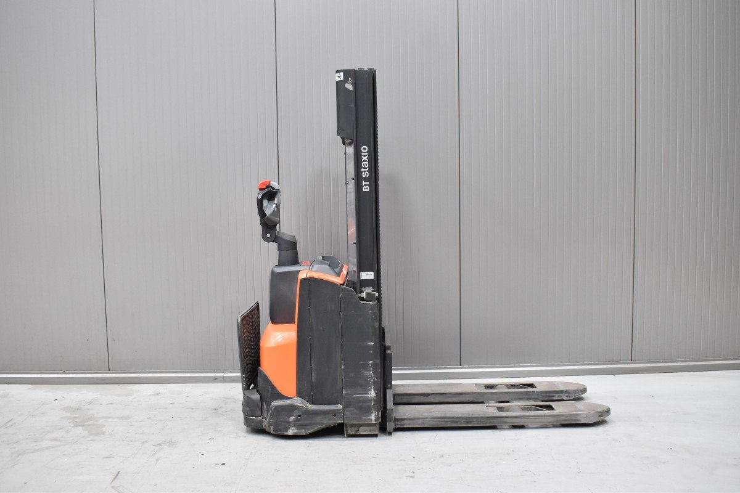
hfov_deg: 59.5
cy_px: 246
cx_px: 370
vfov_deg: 41.7
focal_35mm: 32
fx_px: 647
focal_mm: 21
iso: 1600
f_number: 5
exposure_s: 1/30
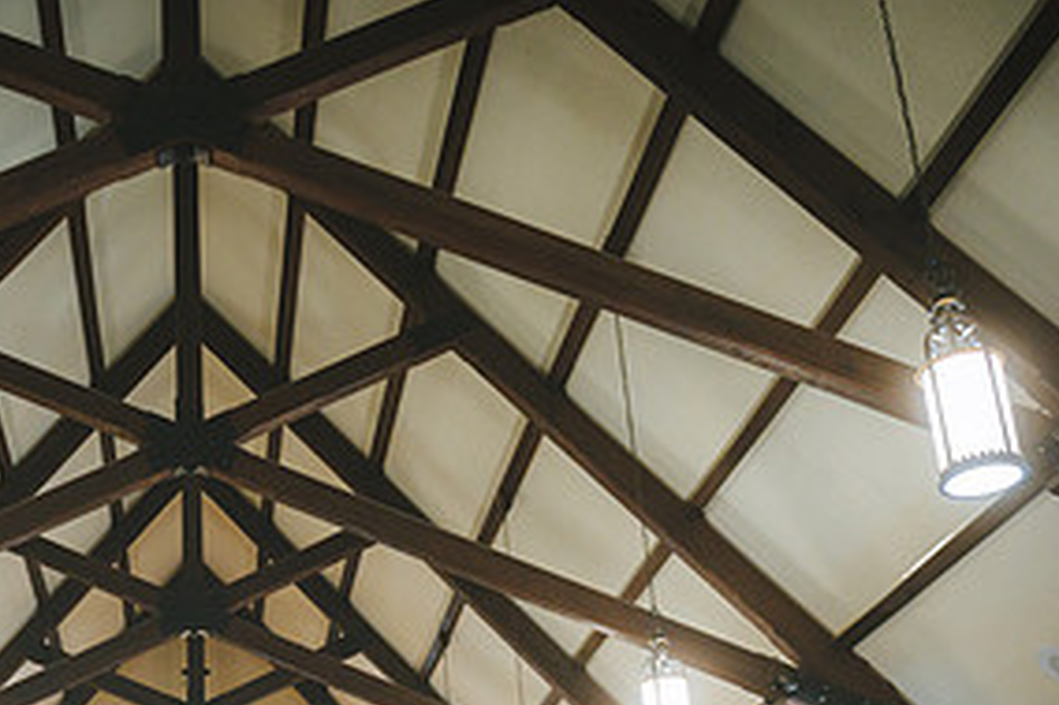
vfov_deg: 26.2
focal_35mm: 49
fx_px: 1441
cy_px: 686
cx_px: 183
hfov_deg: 38.5
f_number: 2.8
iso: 1250
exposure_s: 1/125
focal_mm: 24
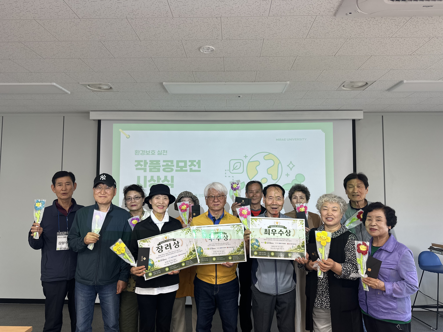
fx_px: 307
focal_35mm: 24
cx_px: 222
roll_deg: -0.9
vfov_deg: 56.8
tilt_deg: +4.0
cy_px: 166
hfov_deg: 71.6
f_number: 1.78
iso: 80
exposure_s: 1/90
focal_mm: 6.86
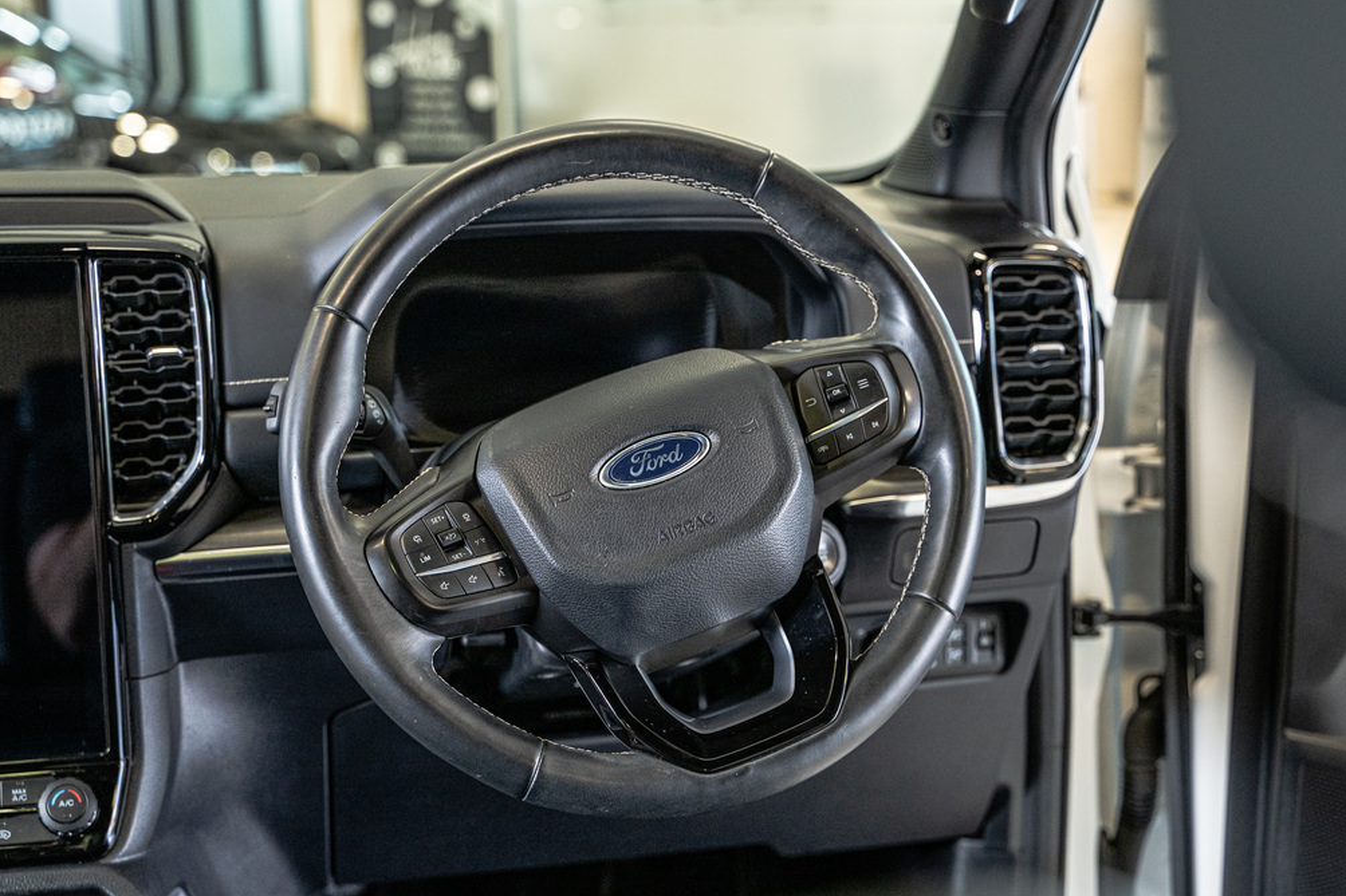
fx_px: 1981
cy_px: 454
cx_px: 664
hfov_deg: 37.5
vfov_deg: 25.5
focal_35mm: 53
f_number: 4
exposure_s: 1/125
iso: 1600
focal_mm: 52
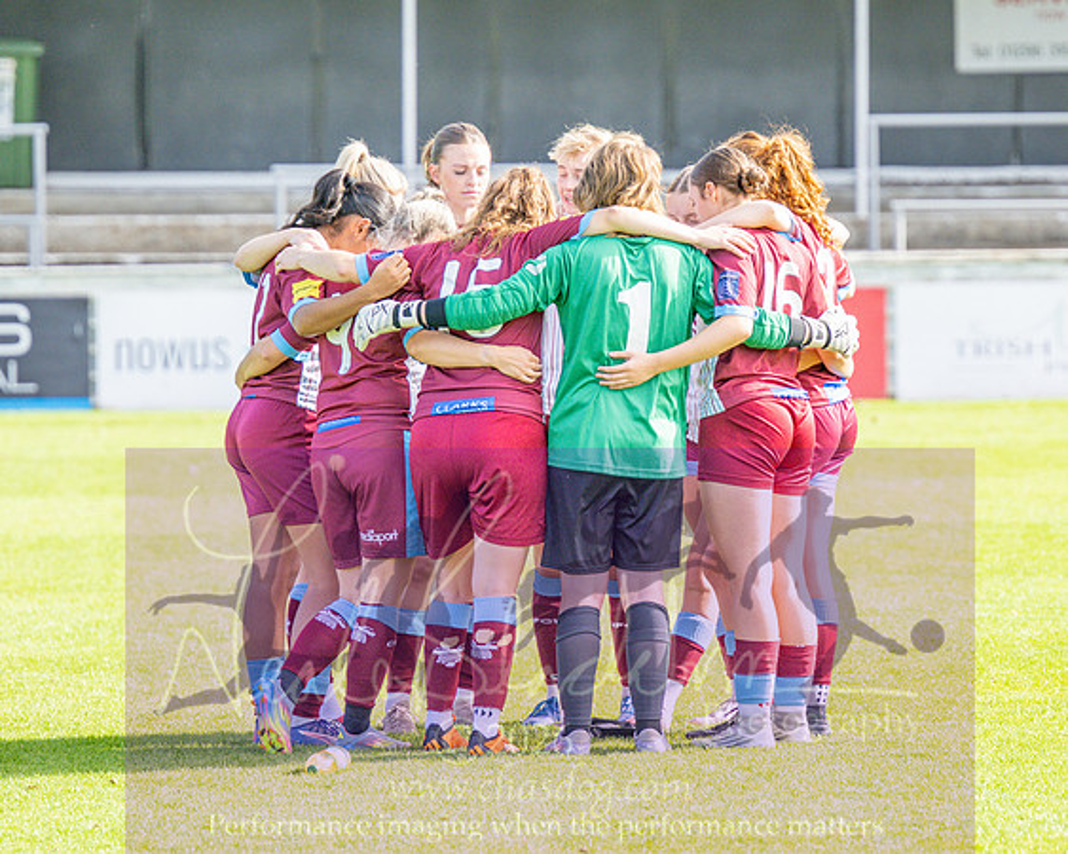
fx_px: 10395
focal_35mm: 329
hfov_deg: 5.9
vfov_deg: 4.7
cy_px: 427
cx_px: 534
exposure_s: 1/1250
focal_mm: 195
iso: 400
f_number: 4
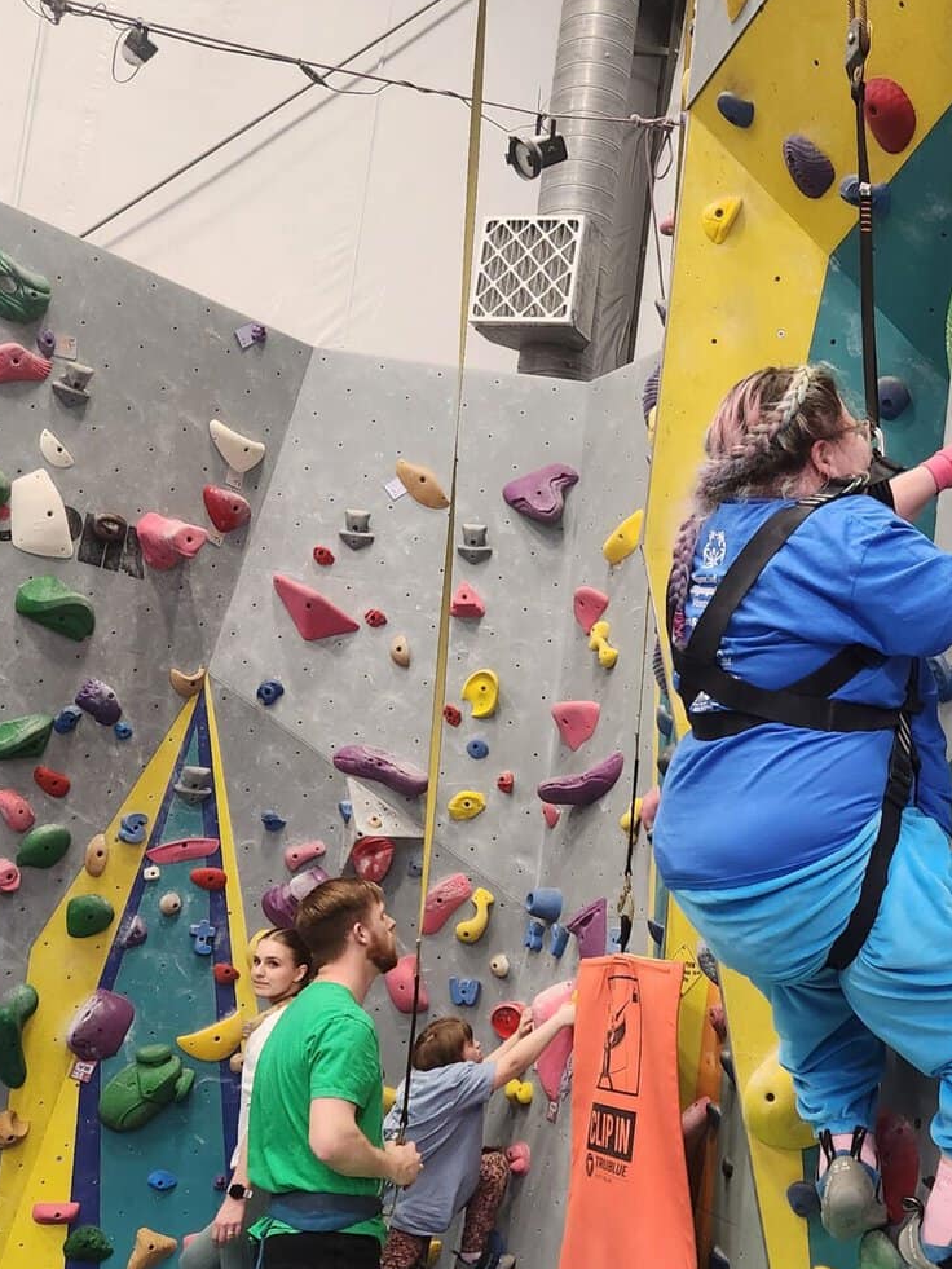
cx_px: 789
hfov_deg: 31.2
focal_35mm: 45
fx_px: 1650
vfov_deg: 41.9
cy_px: 762
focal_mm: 5.4
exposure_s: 1/120
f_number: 1.8
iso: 250
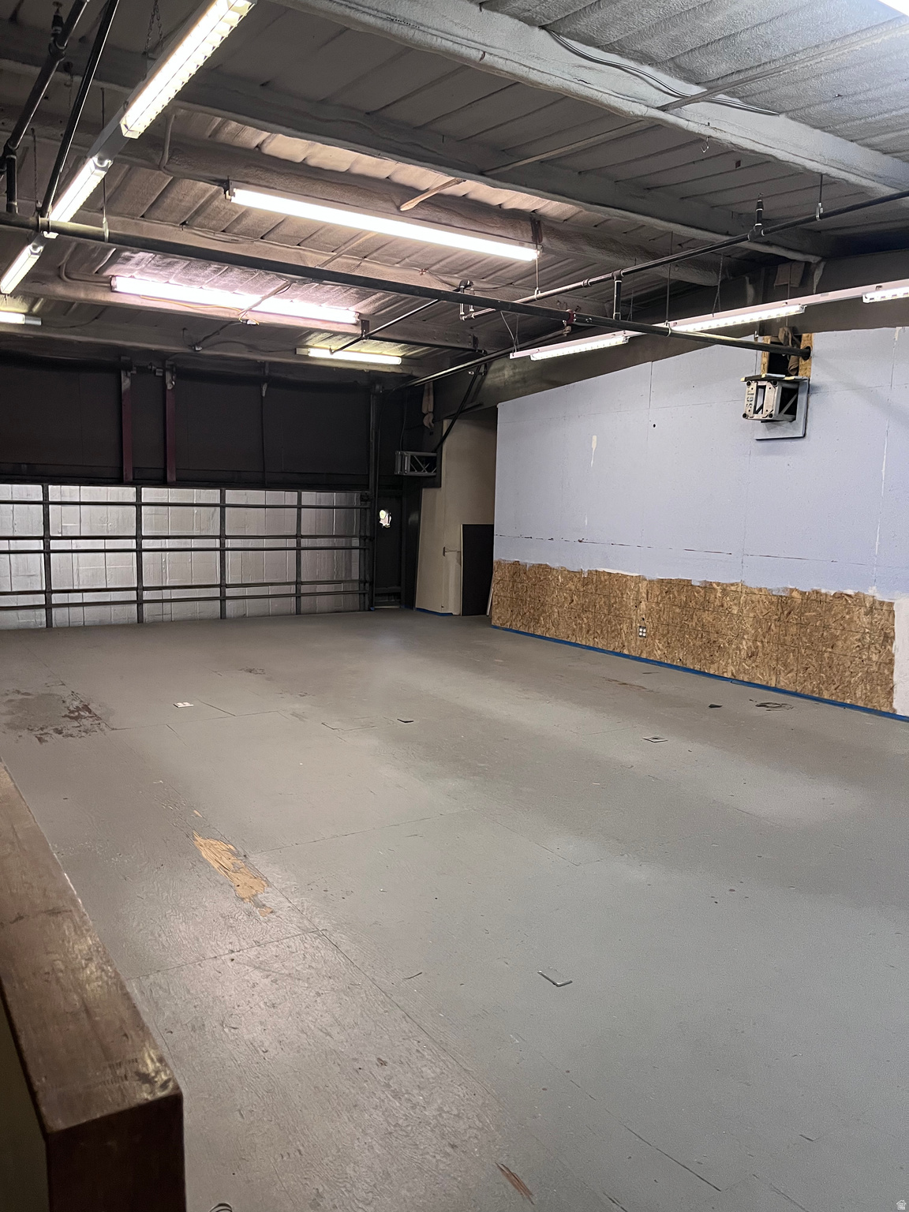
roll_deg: -1.2
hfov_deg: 53.1
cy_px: 606
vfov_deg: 67.3
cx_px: 454
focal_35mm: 26
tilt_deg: -7.2
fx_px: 910
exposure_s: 1/60
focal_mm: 5.1
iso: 250
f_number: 1.6
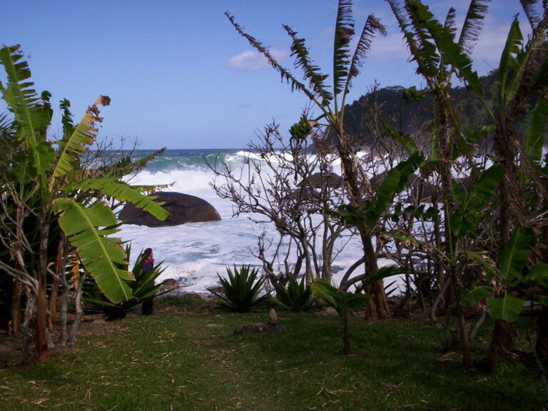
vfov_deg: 37.7
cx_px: 274
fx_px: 602
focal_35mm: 38
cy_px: 206
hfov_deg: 49.0
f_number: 4.5
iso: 100
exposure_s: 1/1266
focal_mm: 4.99
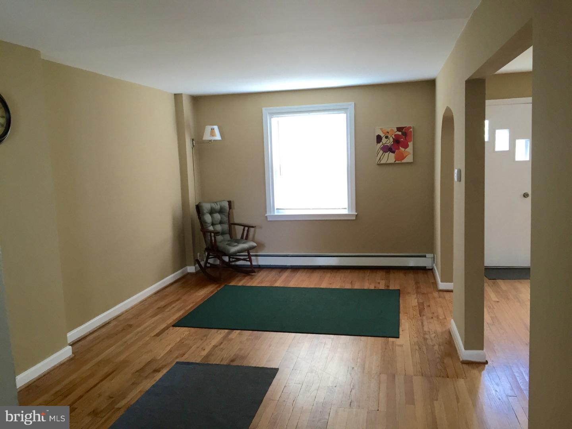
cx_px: 286
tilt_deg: -5.8
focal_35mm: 29
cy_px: 214
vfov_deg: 48.2
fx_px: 479
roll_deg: +1.8
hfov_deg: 61.7
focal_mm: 4.15
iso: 80
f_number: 2.2
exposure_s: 1/30
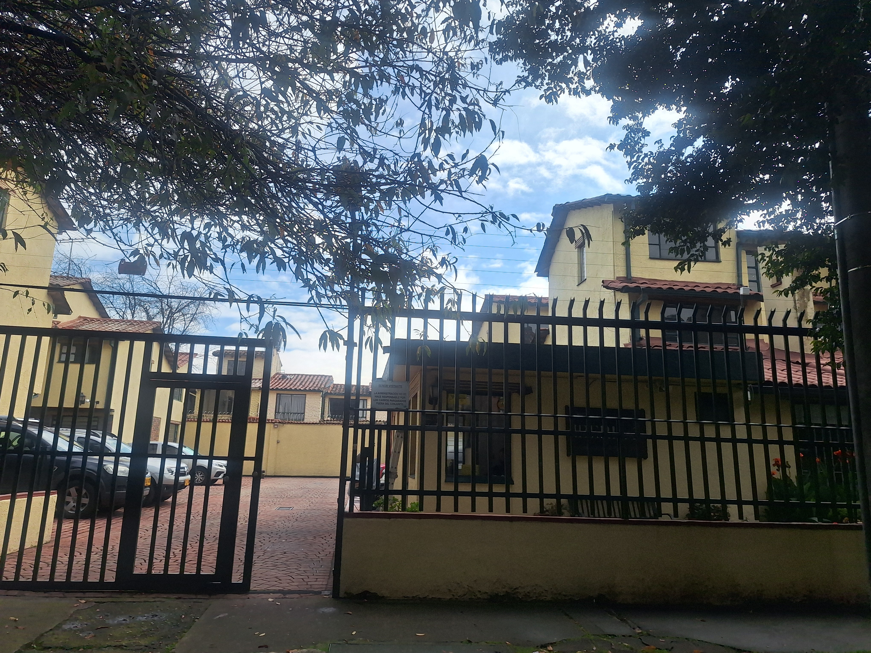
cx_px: 436
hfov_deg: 73.9
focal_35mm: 23
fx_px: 579
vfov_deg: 58.9
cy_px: 326
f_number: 1.8
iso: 40
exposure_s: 1/2725
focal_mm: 5.54
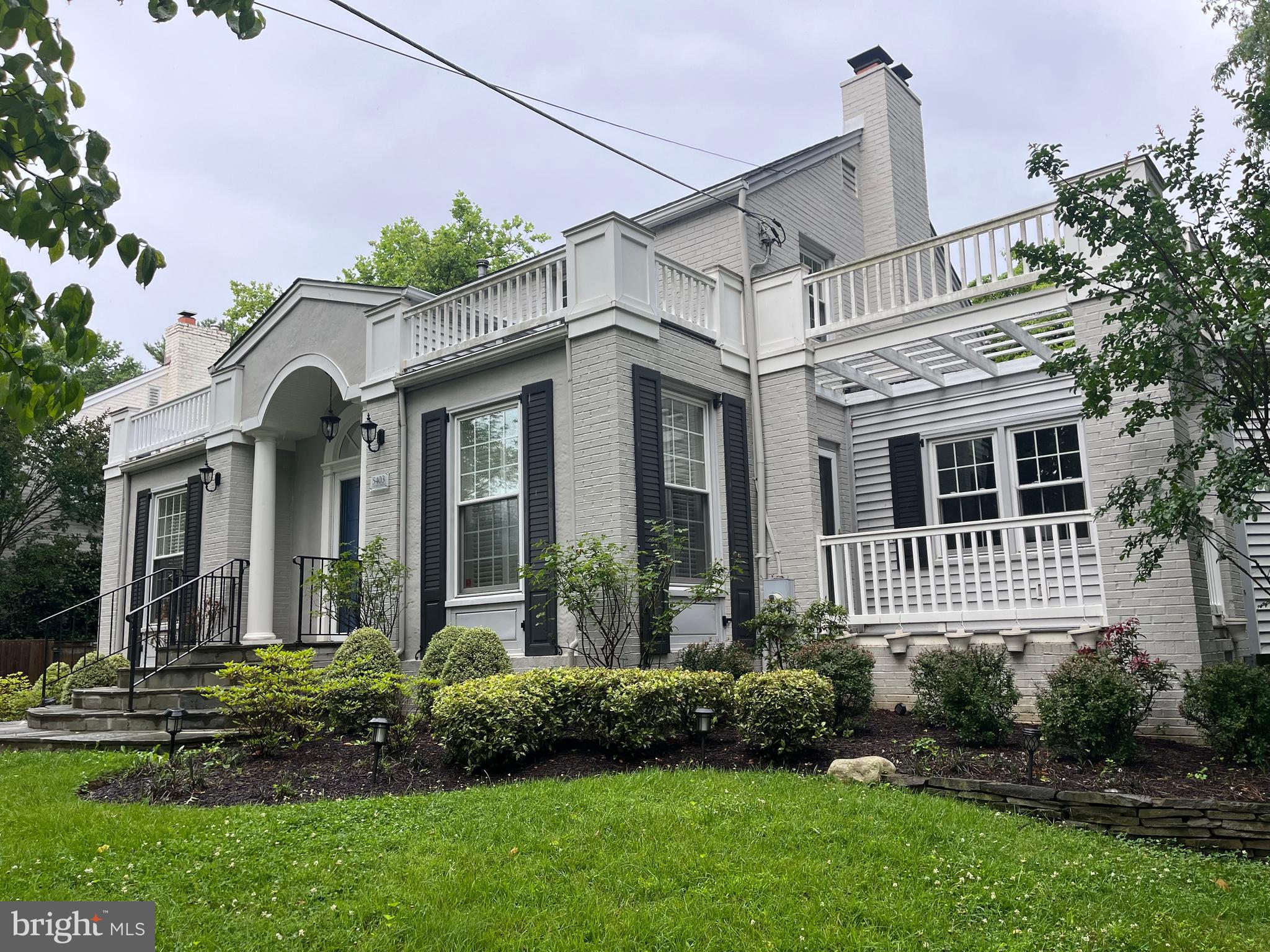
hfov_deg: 67.3
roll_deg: +1.5
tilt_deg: +8.9
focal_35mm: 26
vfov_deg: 53.1
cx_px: 635
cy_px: 476
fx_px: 954
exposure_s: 1/437
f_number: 1.6
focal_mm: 5.1
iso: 50
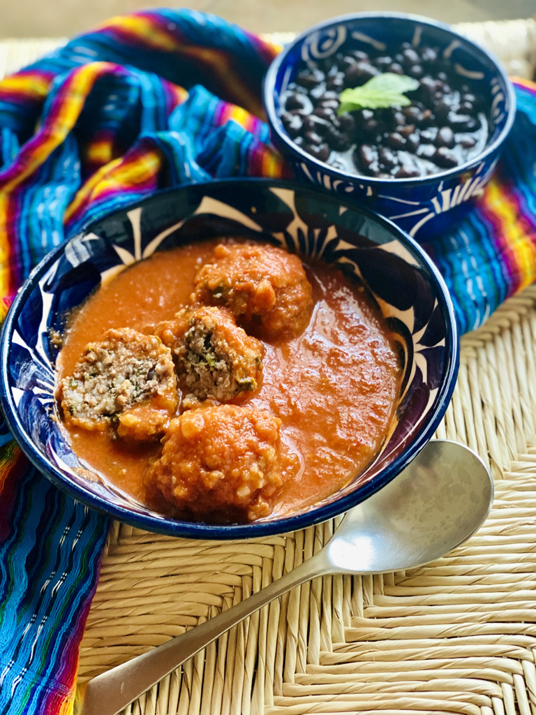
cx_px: 268
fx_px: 1074
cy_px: 358
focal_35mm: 52
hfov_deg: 28.0
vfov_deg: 36.8
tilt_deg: -54.2
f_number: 2
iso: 250
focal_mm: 6
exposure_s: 1/40
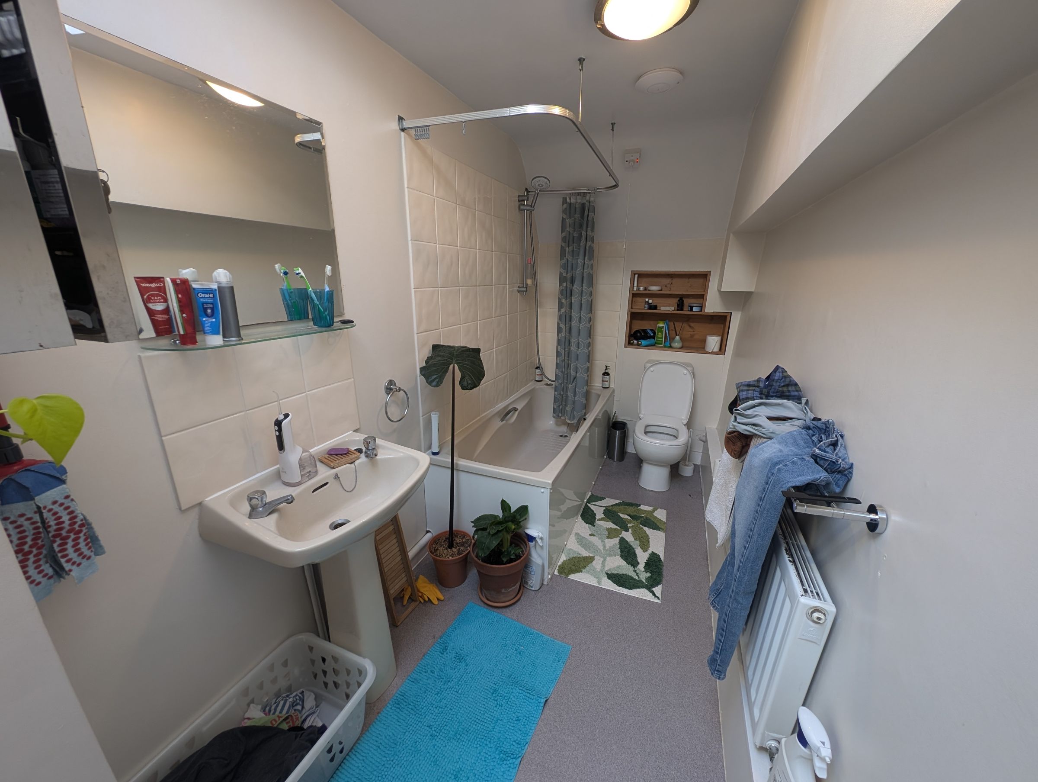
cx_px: 519
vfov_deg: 94.6
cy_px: 391
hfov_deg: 110.5
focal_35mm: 12
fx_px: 360
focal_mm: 2.23
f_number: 1.95
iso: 61
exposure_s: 1/23.8
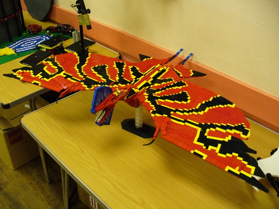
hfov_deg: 50.1
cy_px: 104
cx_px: 140
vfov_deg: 38.7
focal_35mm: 37
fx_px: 298
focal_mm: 6.1
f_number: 2.8
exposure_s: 1/40
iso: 400
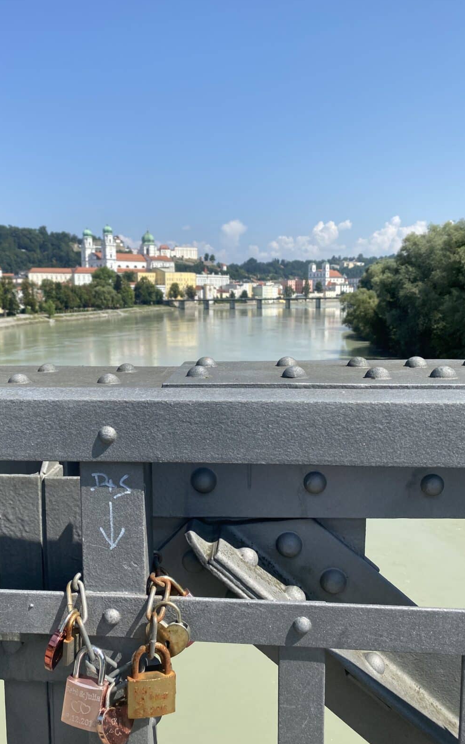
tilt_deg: -6.2
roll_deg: +1.5
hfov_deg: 44.3
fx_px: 568
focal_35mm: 28
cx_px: 191
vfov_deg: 66.5
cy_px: 368
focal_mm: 4.25
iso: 32
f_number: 1.8
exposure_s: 1/2315
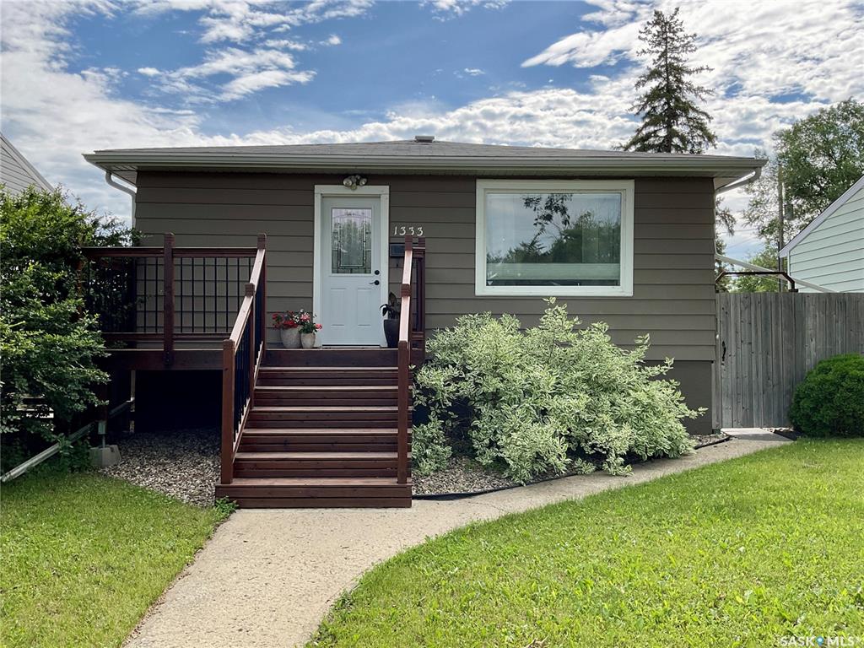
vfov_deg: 48.2
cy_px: 324
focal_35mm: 29
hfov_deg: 61.7
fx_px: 724
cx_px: 432
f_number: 1.8
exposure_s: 1/1412
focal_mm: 3
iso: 16
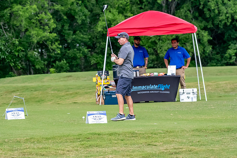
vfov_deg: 4.6
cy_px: 79
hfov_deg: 6.9
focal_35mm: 300
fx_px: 1975
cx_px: 118
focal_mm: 200
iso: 2000
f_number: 5.6
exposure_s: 1/2000
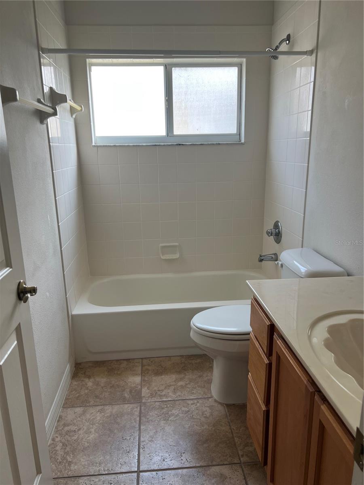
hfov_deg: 53.1
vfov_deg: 67.3
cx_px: 182
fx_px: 365
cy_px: 242
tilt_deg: -14.3
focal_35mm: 26
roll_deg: +0.2
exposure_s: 1/120
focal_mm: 5.7
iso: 40
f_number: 1.5
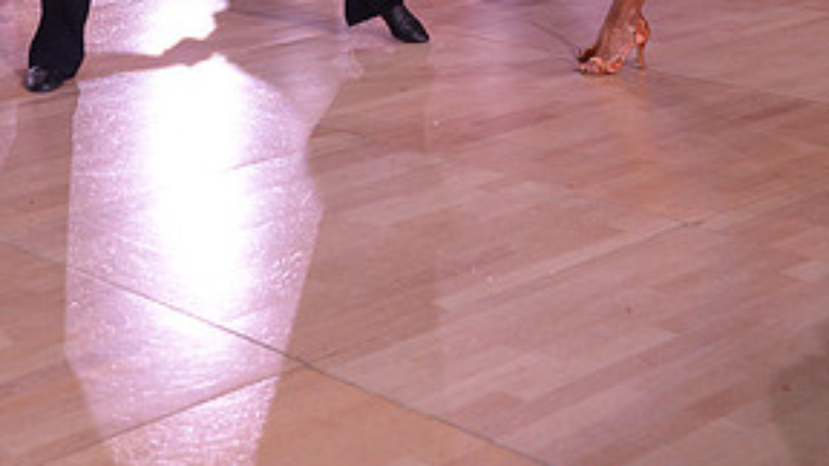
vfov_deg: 11.9
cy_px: -250
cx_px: 459
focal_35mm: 97
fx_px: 2132
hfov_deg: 22.0
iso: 2000
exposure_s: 1/250
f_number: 5.6
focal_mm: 46
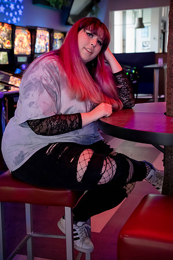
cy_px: 130
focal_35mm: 54
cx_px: 86
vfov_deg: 36.9
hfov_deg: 25.1
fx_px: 389
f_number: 5
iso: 12800
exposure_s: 1/160
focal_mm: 54
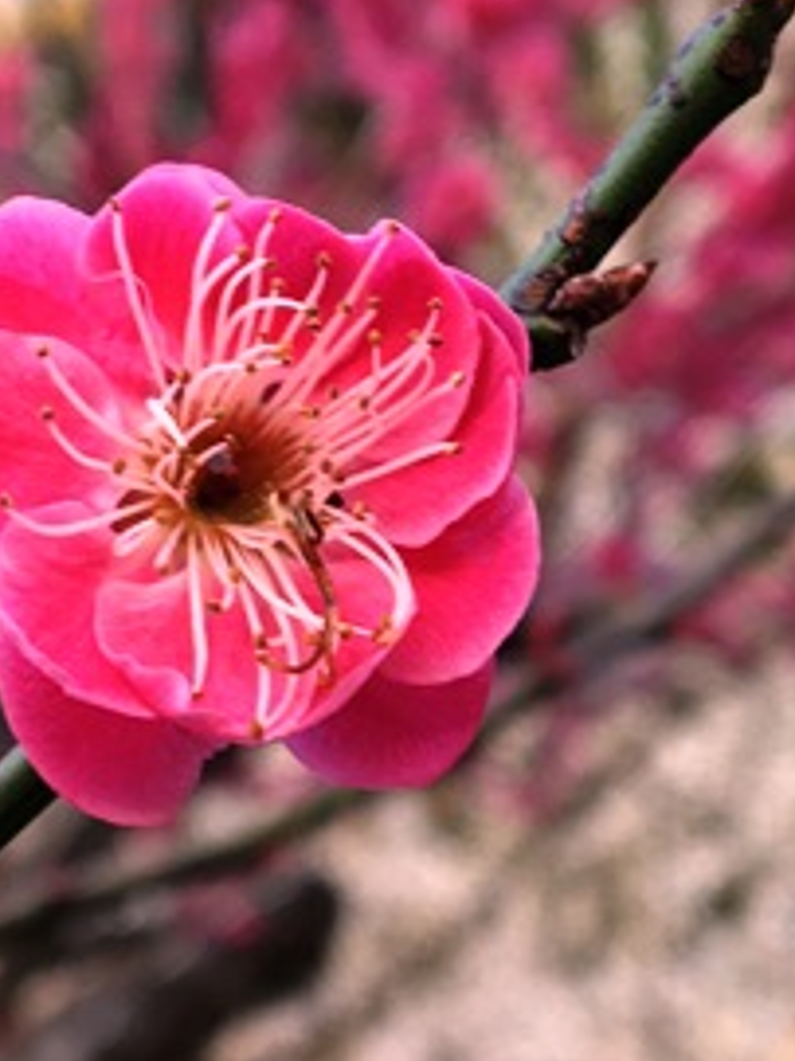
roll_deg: -3.2
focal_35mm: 77
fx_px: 2360
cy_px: 630
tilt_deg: +20.7
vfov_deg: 25.3
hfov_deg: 19.1
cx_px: 333
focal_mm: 4.15
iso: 32
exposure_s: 1/120
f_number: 2.2
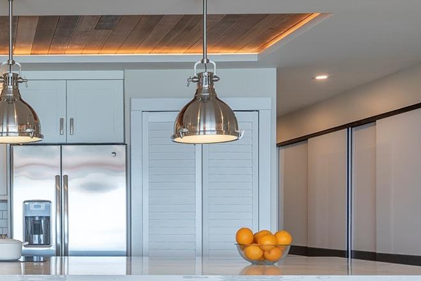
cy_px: 198
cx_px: 1
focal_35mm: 58
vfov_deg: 23.2
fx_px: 679
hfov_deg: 31.8
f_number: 8
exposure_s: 1/50
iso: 250
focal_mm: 24
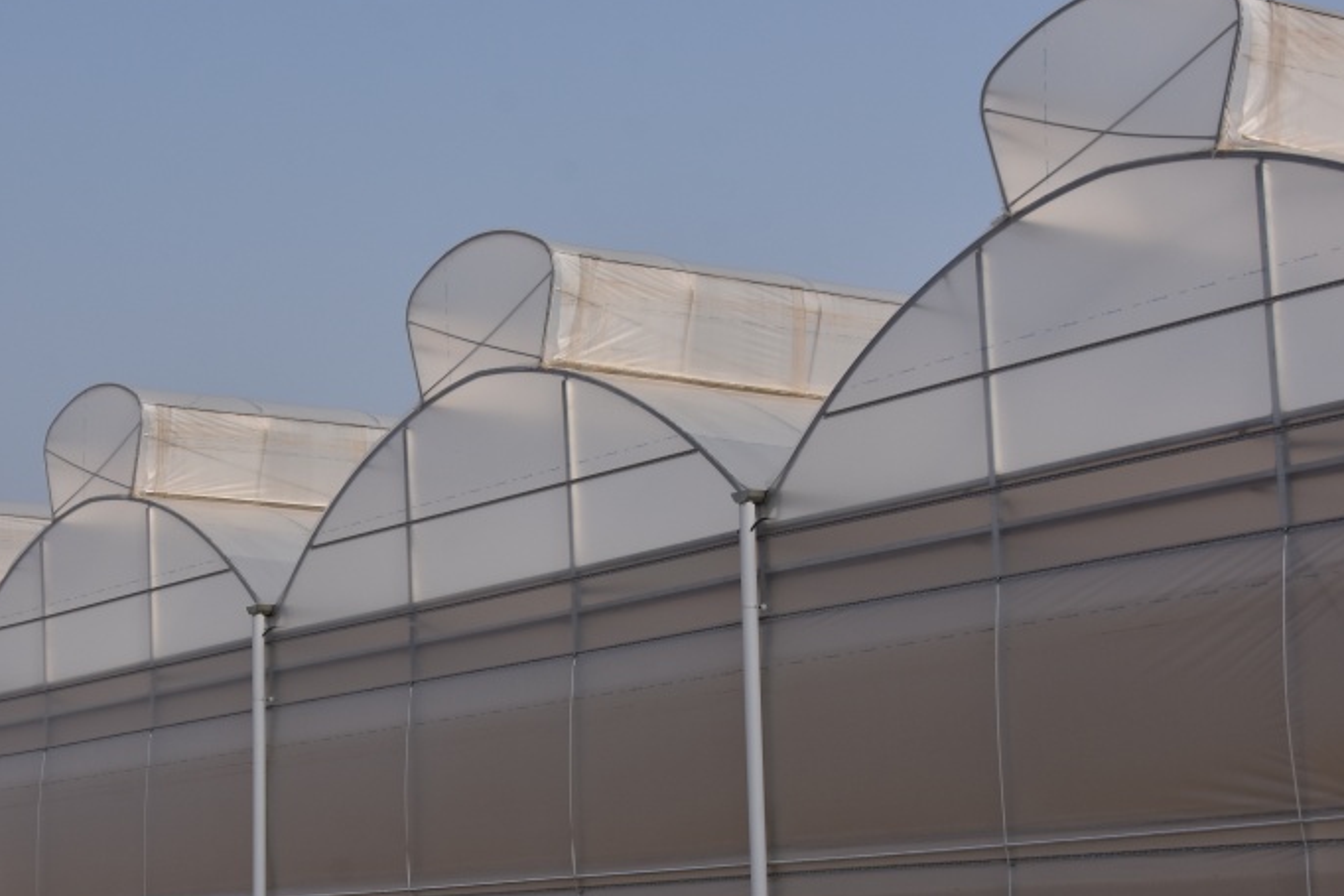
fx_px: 2838
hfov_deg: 26.6
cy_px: 555
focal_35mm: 76
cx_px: 510
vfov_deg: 17.9
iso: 160
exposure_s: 1/500
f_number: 9
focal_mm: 32
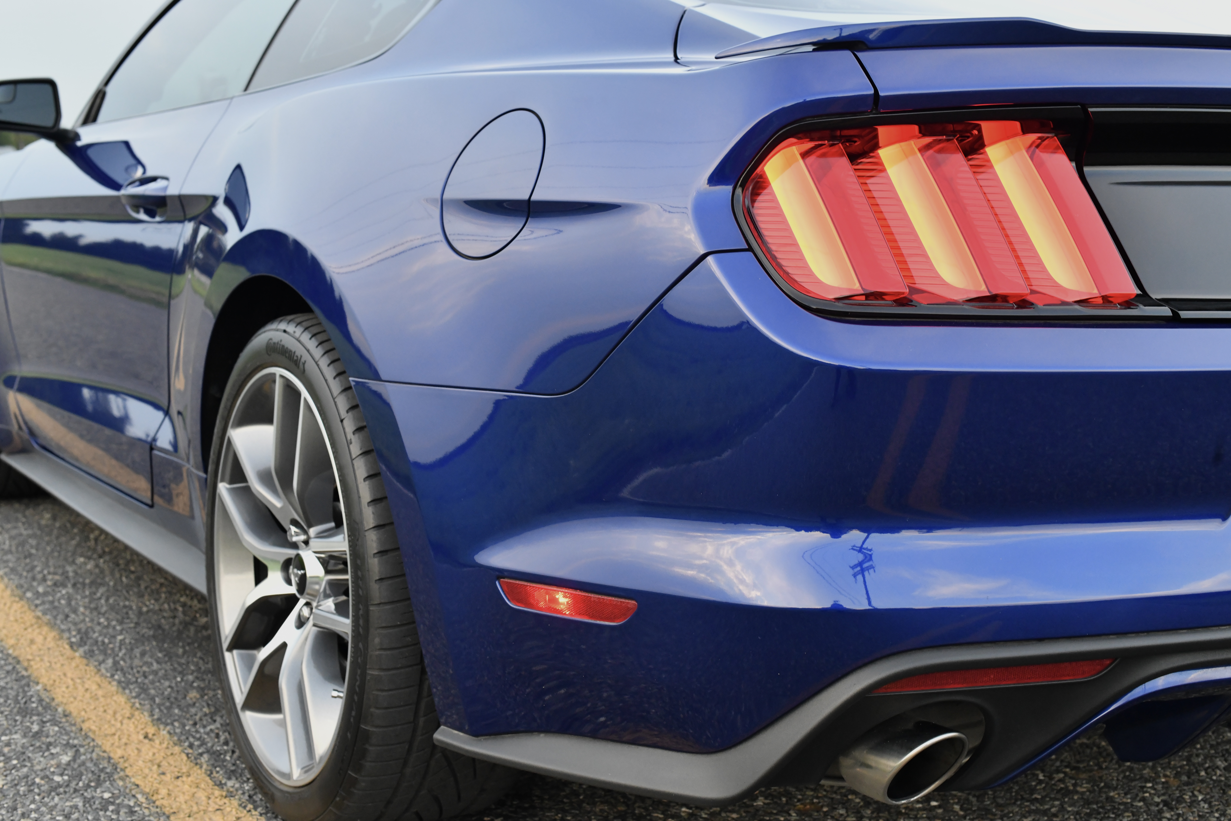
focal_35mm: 50
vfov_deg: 27.0
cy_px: 410
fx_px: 1710
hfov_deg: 39.6
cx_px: 616
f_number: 9
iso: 2500
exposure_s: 1/80
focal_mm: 50
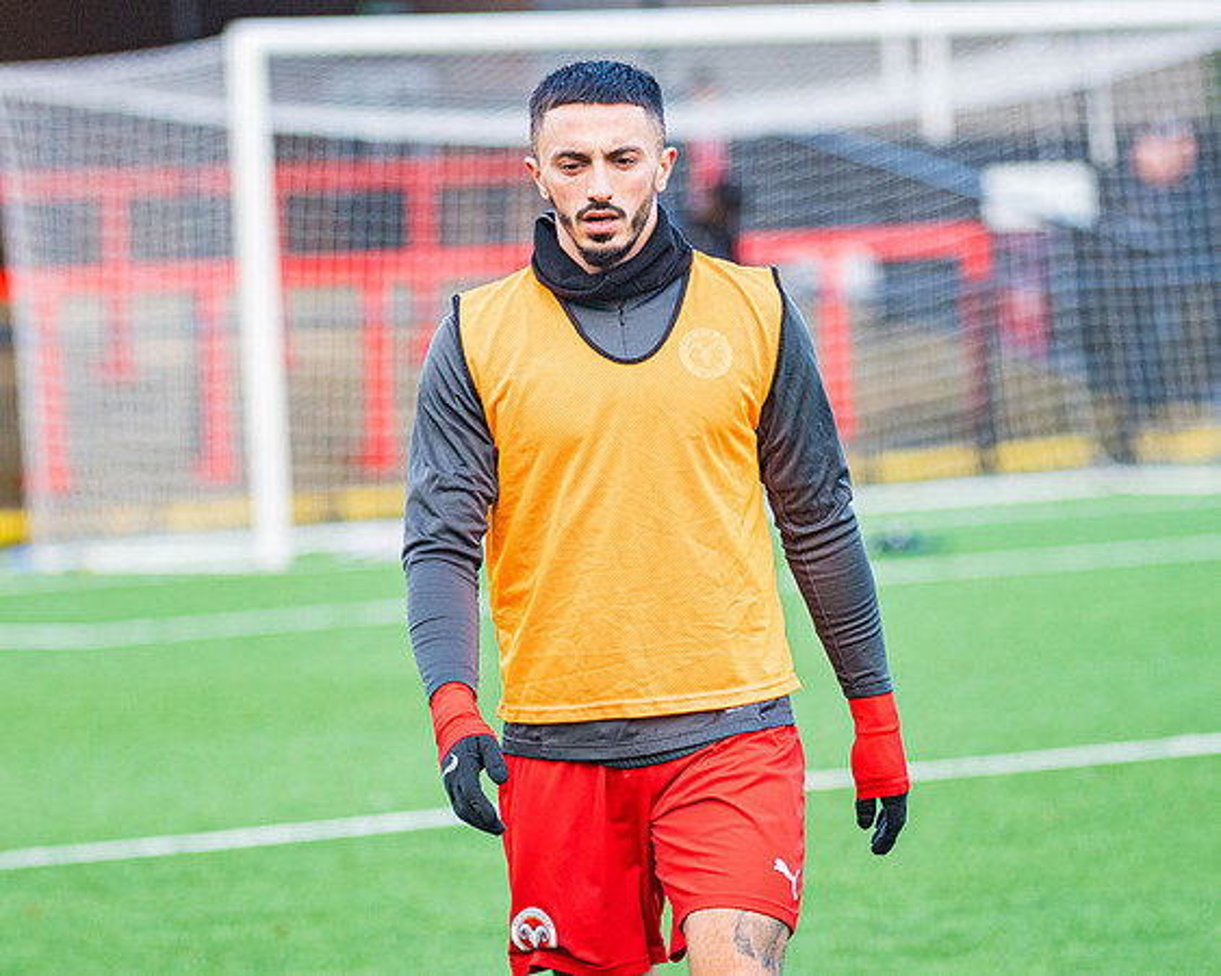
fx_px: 10374
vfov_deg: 5.4
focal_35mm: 287
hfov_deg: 6.7
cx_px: 580
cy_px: 488
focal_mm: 170
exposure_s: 1/1250
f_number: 2.8
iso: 1000
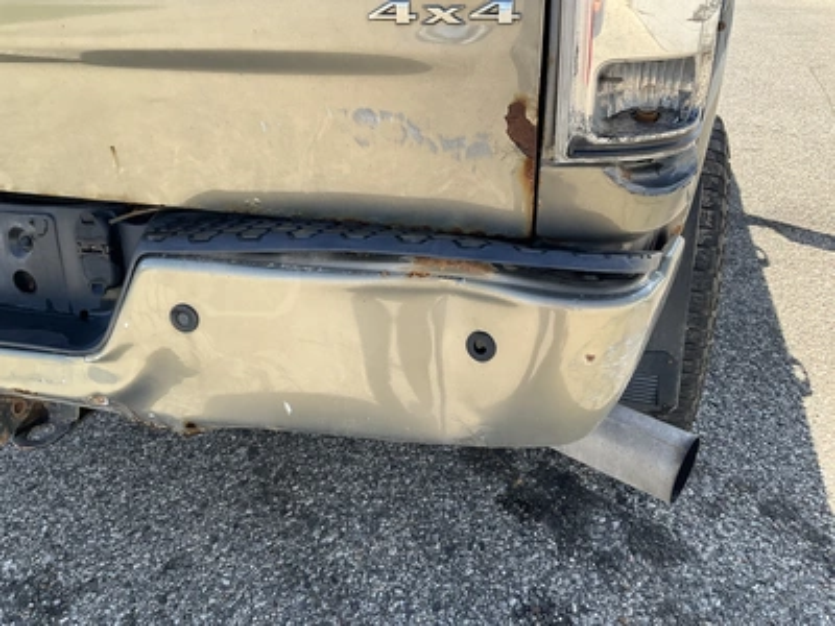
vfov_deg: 48.2
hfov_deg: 61.7
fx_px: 700
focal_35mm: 29
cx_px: 418
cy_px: 313
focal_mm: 3
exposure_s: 1/289
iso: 25
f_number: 1.8
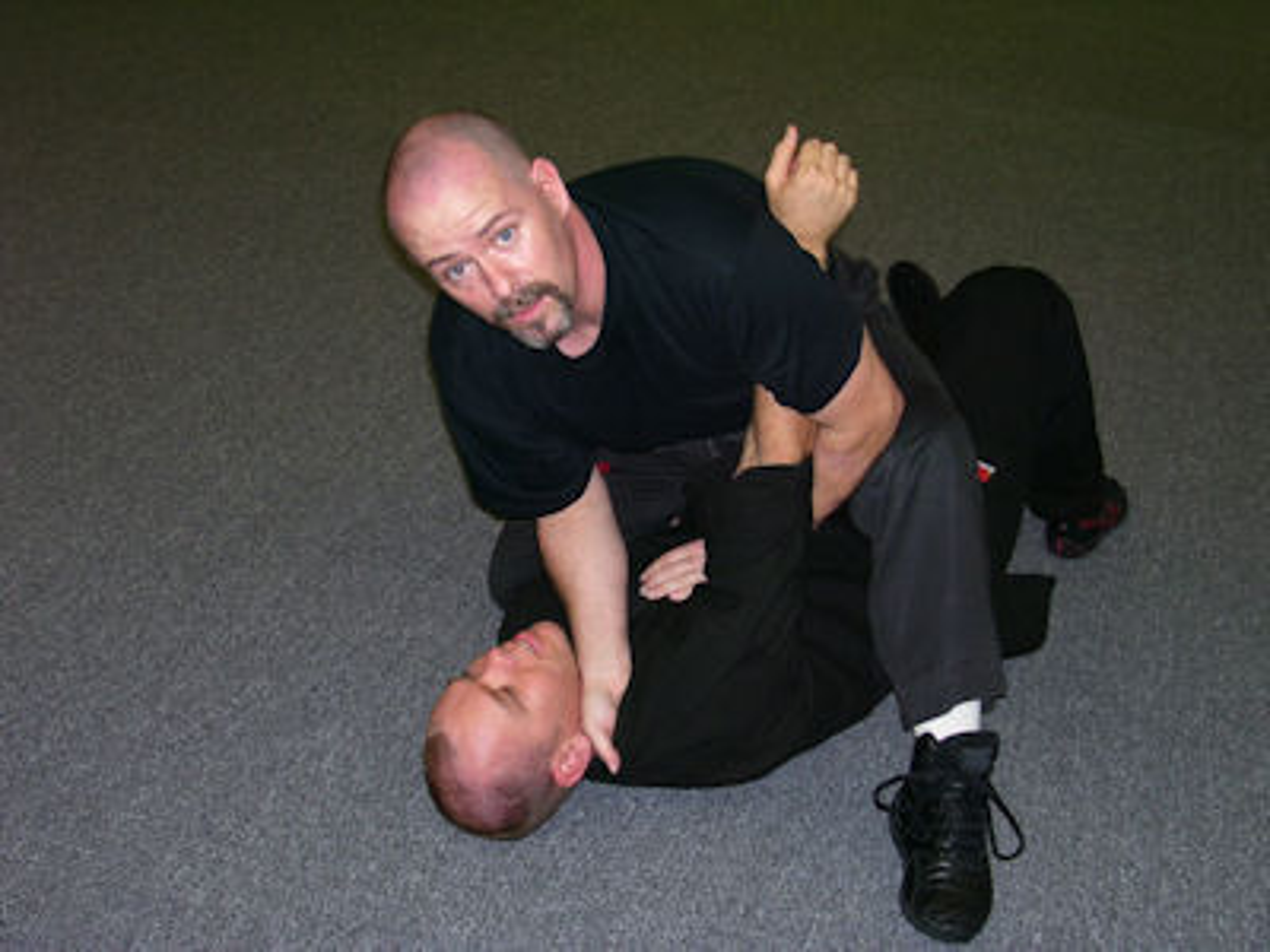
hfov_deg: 44.8
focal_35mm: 42
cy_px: 476
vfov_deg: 34.3
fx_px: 1541
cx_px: 635
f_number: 3
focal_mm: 7
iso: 125
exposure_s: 1/60
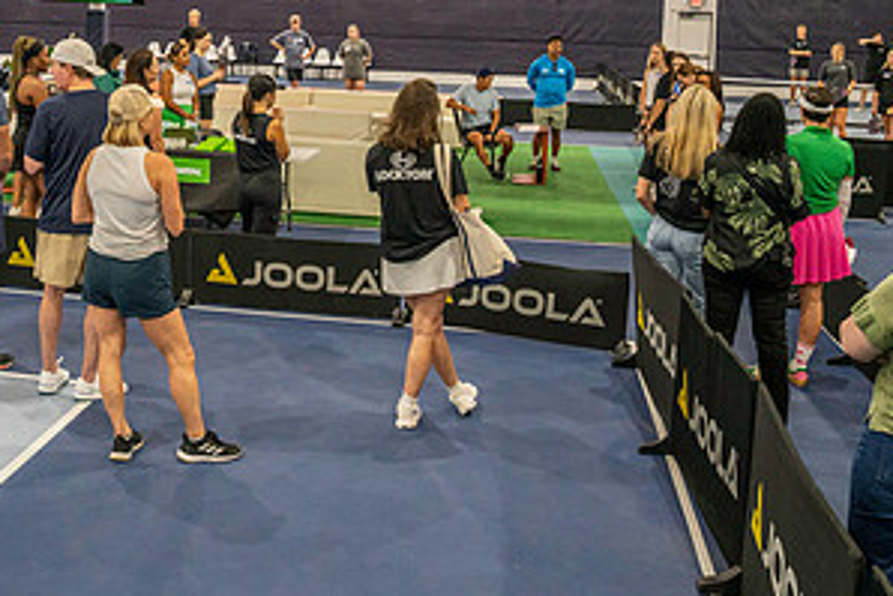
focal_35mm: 48
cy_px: 73
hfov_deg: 40.2
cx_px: 244
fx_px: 1191
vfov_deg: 27.2
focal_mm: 24
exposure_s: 1/200
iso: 2000
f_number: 4.5
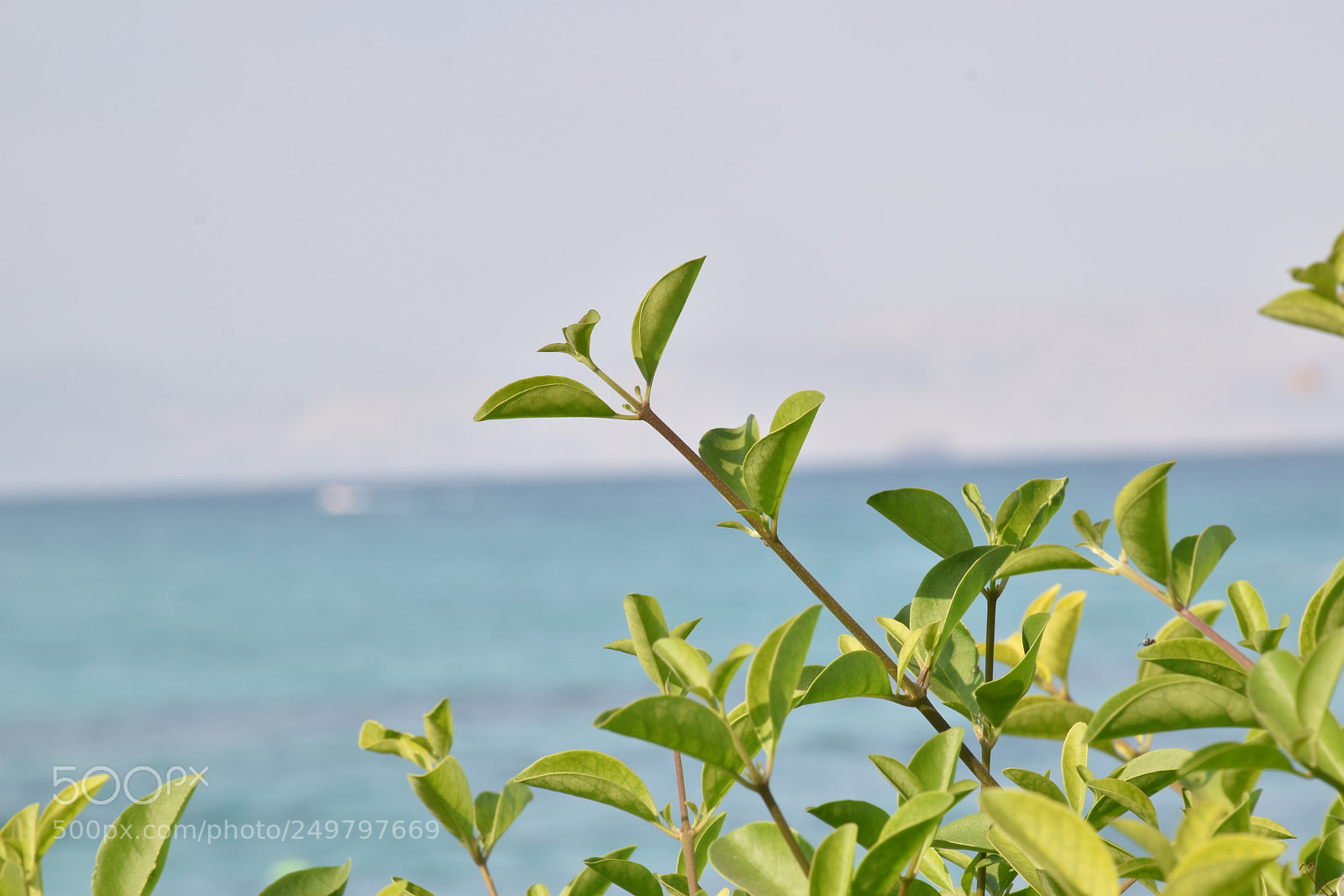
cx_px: 672
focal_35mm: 210
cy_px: 448
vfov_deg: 6.5
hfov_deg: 9.8
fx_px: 7838
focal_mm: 140
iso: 250
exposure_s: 1/160
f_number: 13
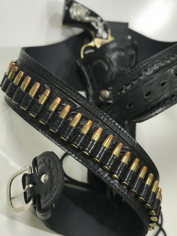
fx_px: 443
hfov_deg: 22.6
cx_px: 92
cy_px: 107
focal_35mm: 65
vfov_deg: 29.8
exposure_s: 1/50
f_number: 2.8
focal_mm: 6.6
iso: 80
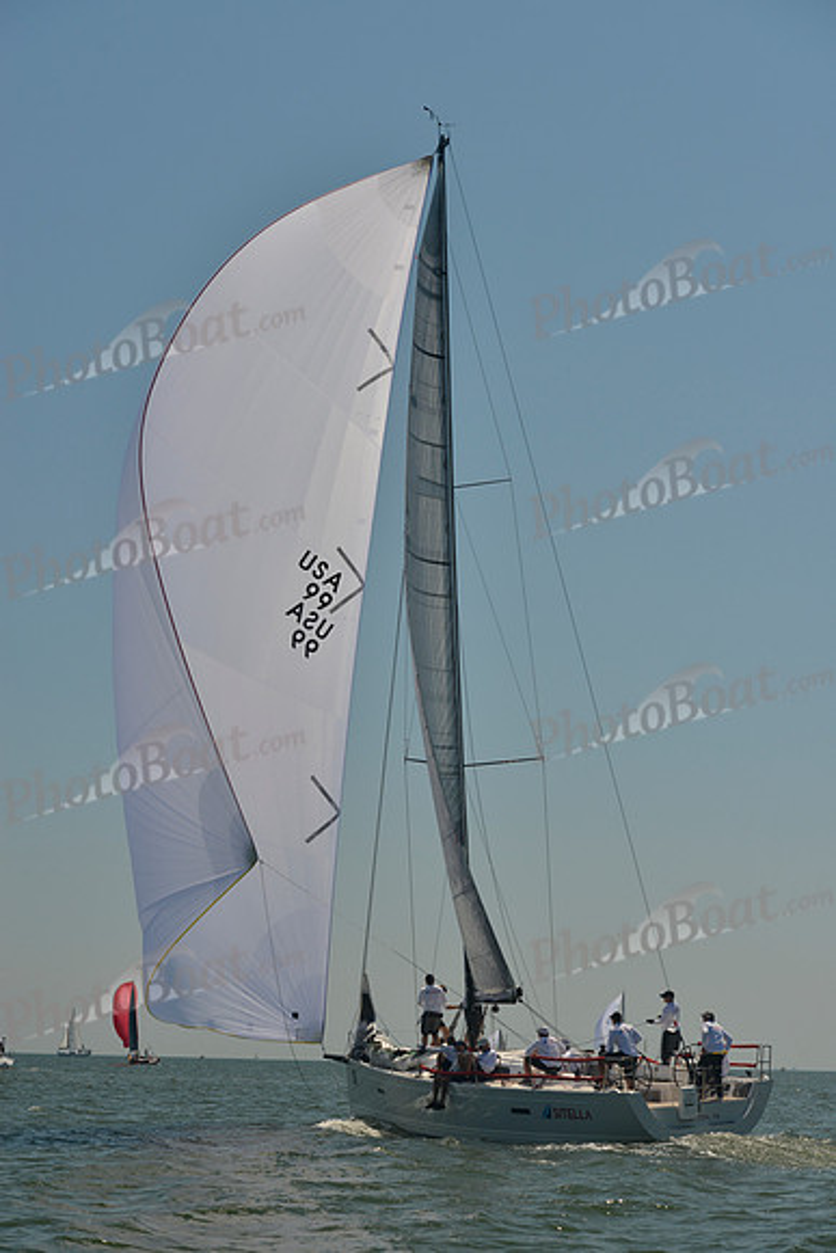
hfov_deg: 19.5
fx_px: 2437
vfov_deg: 28.8
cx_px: 418
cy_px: 626
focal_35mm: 70
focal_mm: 70
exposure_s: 1/800
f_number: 9
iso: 200
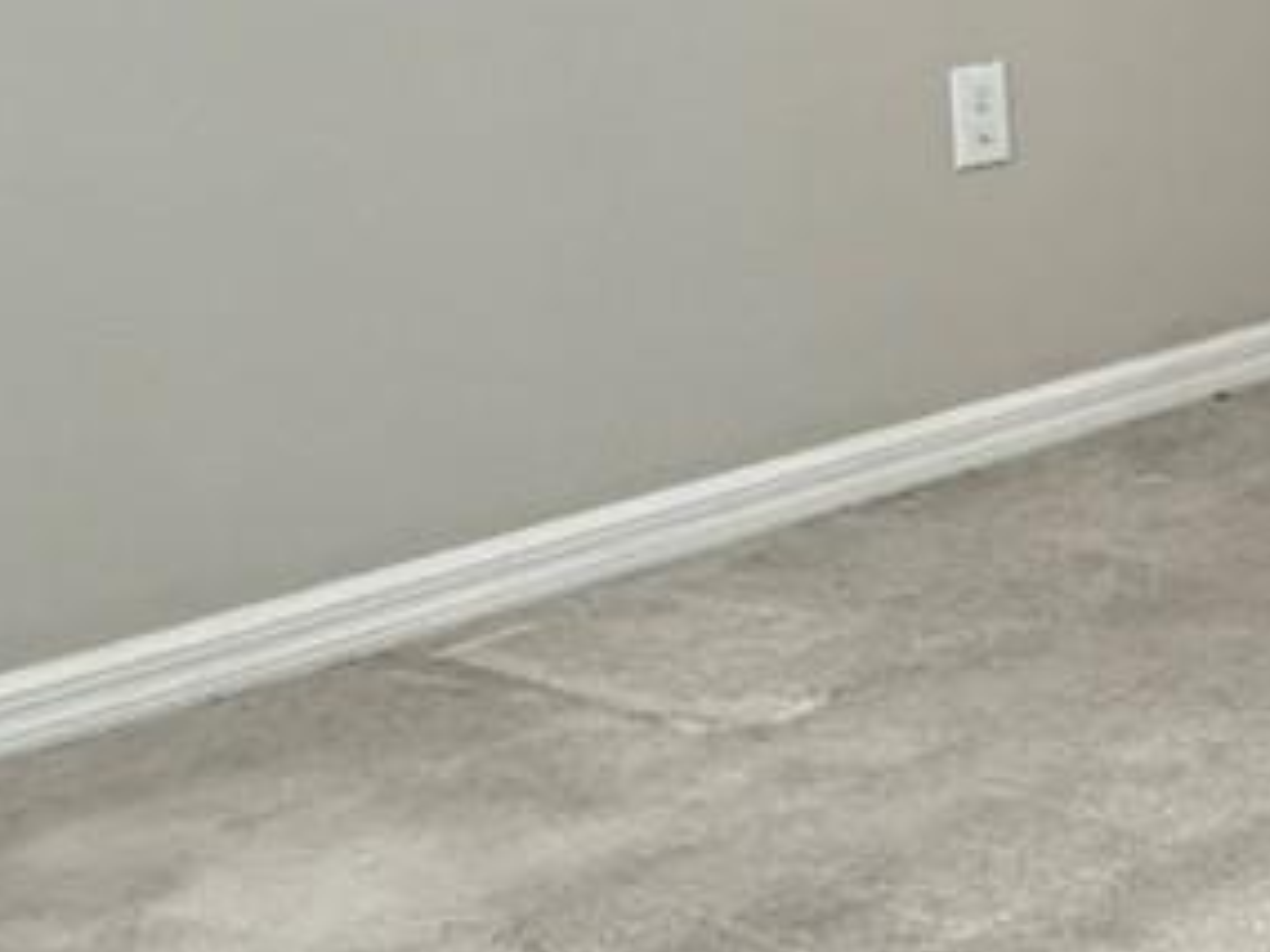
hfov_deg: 19.9
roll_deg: +1.1
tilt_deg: -8.7
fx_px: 2898
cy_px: 98
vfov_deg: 18.4
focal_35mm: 79
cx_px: 2102
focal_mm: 2.22
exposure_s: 1/60
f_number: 2.2
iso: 1000
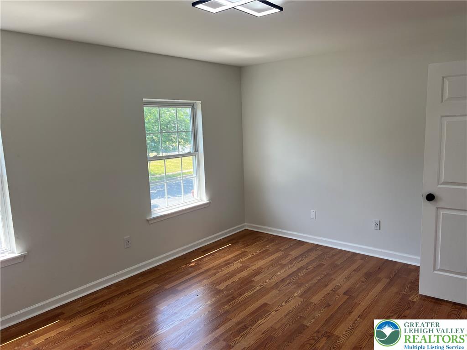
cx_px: 234
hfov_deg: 67.3
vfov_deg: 53.1
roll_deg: +2.2
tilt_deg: -10.2
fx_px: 351
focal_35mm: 26
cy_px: 175
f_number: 1.5
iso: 50
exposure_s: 1/161
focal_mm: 5.7
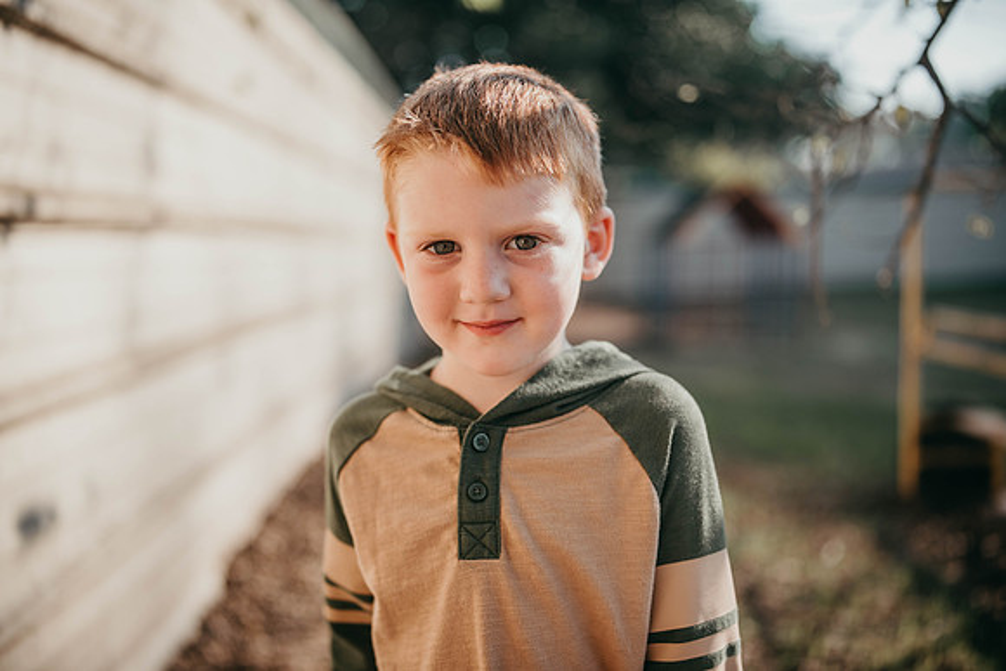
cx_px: 503
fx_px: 978
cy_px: 336
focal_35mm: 35
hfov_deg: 54.4
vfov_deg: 37.9
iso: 64
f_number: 1.6
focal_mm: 35
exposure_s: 1/1600
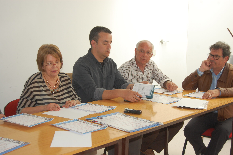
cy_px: 78
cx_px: 116
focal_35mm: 57
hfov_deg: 35.1
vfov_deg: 23.7
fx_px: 369
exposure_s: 1/80
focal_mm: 38
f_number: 5
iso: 400
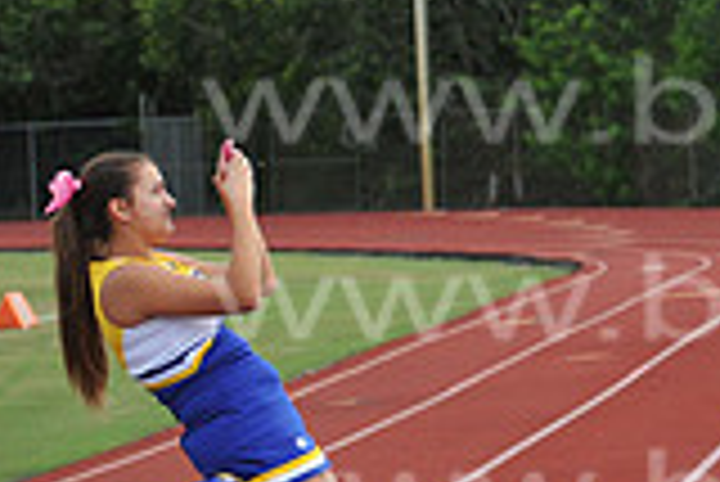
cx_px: 1228
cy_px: 14
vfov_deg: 5.4
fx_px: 5064
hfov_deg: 7.9
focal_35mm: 253
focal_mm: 70
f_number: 4
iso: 800
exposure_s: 1/1000
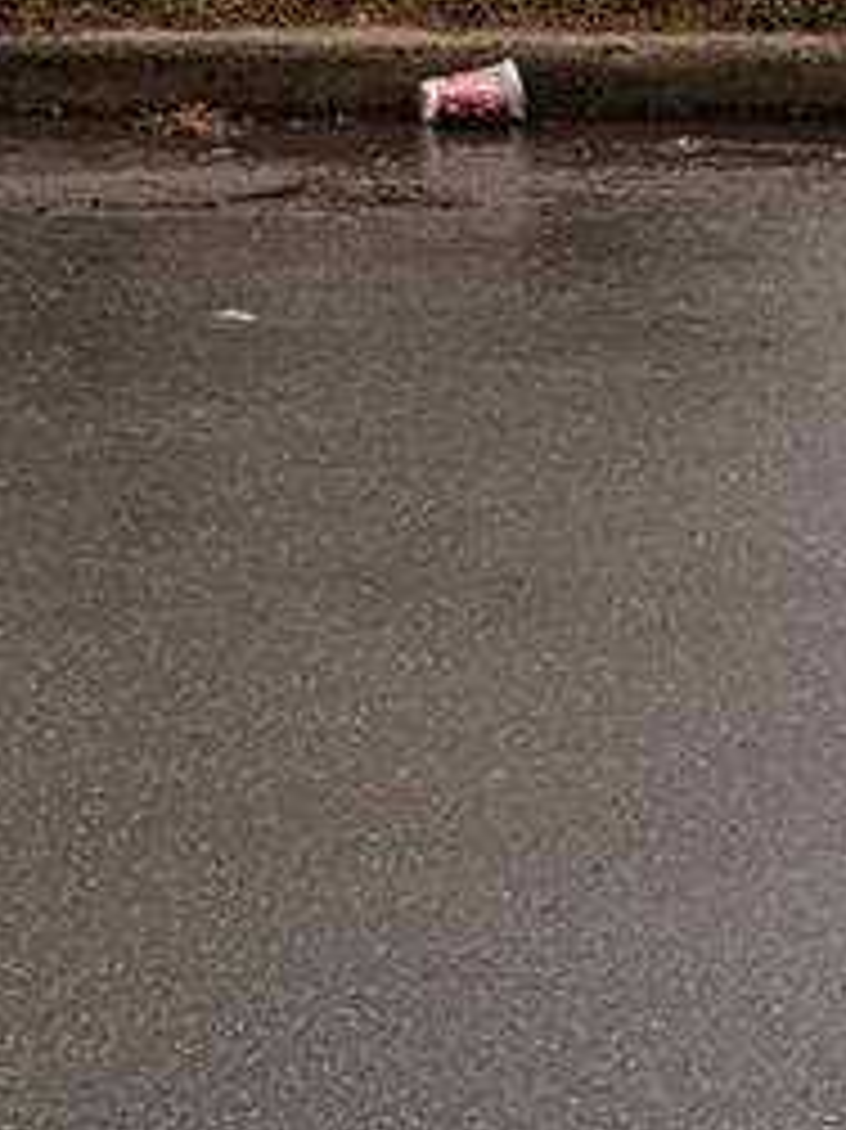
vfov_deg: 12.1
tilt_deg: +1.4
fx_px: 4794
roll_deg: -0.1
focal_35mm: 147
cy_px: -1017
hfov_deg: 10.0
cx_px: -76
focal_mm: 6.76
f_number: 1.78
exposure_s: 1/121
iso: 64
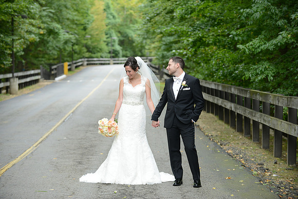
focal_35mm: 105
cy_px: 100
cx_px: 149
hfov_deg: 19.5
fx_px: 869
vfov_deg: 13.0
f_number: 4.5
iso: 500
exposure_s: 1/250
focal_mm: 105
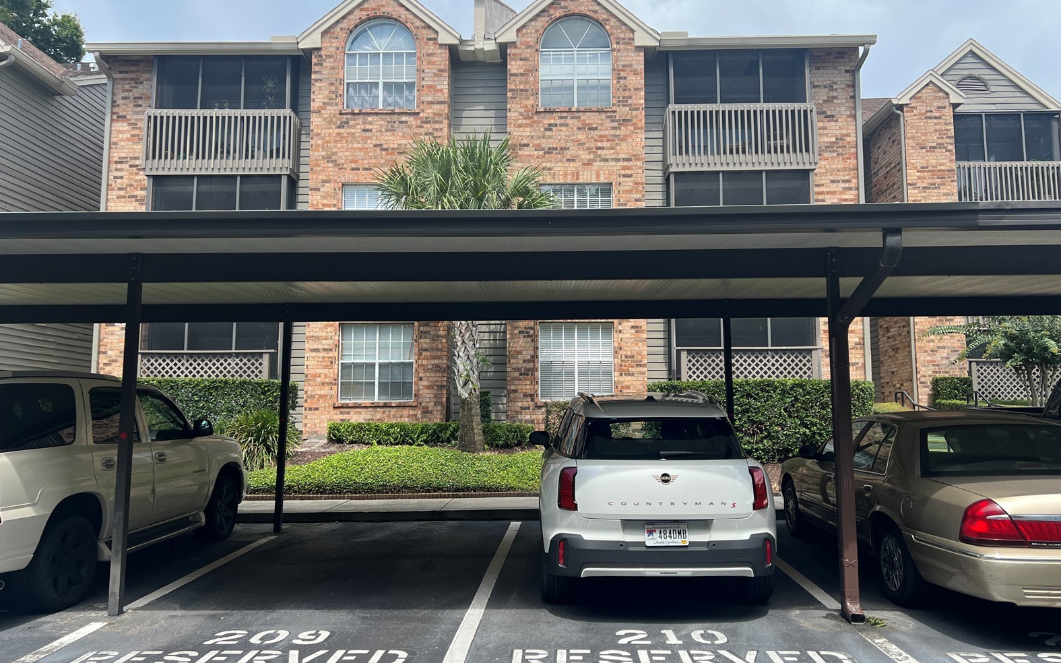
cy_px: 324
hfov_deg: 66.5
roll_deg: -0.8
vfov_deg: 44.5
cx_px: 534
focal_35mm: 28
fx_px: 810
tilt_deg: +7.7
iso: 50
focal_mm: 5.7
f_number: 1.5
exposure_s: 1/1112
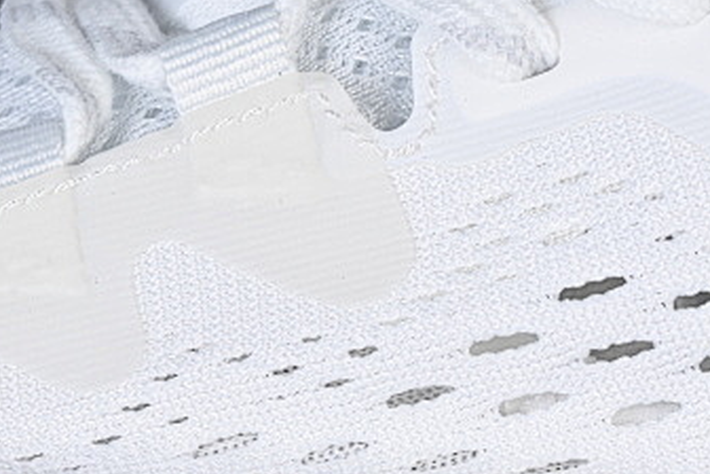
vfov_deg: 5.7
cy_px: 499
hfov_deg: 8.5
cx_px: 594
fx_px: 4753
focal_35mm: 241
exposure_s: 1/100
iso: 160
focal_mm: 50
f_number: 7.1
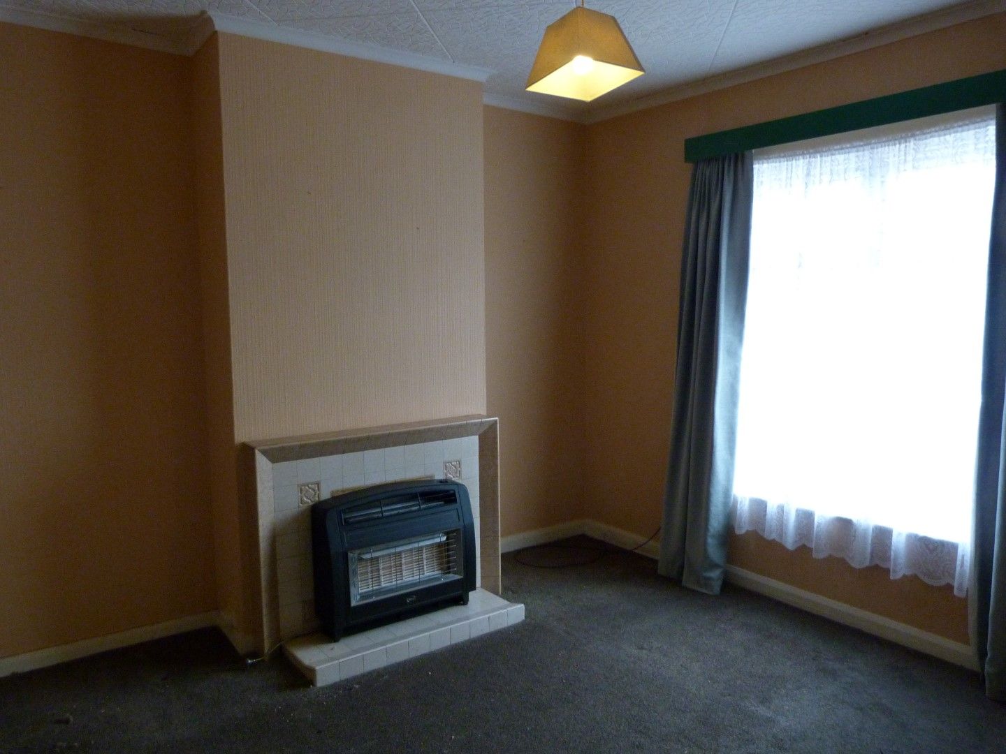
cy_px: 377
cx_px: 503
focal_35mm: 25
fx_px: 727
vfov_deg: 54.9
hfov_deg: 69.4
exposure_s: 1/60
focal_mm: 4.5
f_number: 2.8
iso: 400
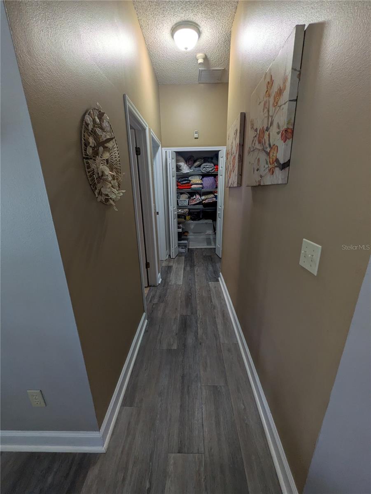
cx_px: 186
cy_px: 247
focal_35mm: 14
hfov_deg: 85.7
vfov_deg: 102.0
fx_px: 200
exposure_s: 1/40
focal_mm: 1.83
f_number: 2.2
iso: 199
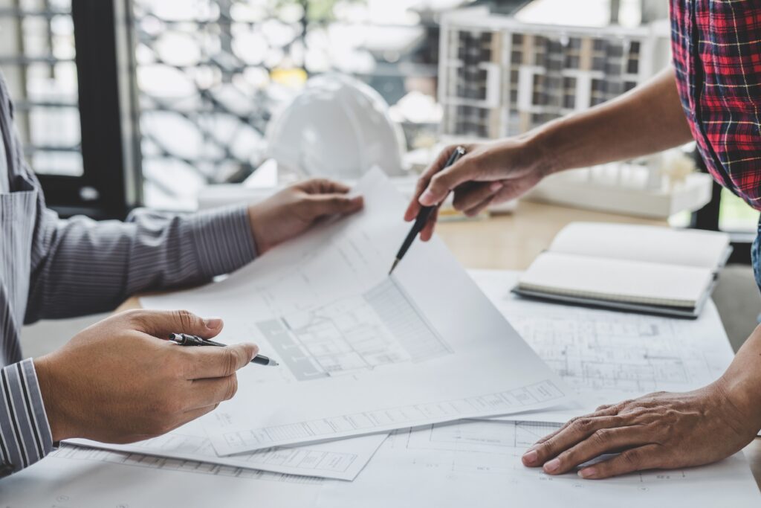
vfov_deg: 25.5
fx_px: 1120
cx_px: 380
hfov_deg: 37.5
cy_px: 254
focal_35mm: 53
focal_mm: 35
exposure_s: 1/160
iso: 200
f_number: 2.8
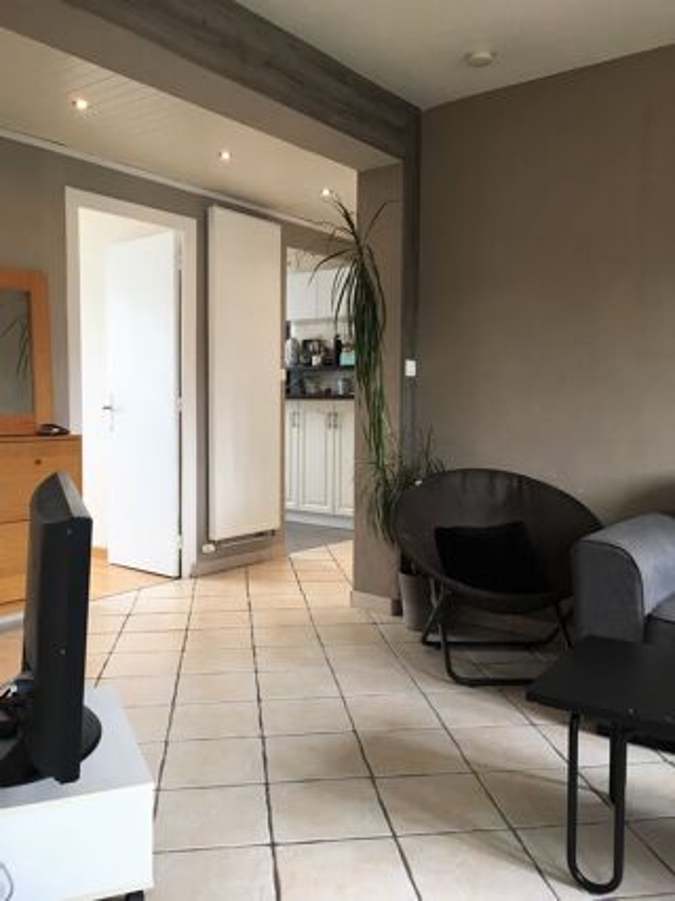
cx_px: 338
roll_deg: -1.8
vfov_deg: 61.7
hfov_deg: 48.2
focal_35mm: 29
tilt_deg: -5.2
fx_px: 754
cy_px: 450
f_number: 2.2
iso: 25
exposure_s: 1/33
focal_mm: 4.15
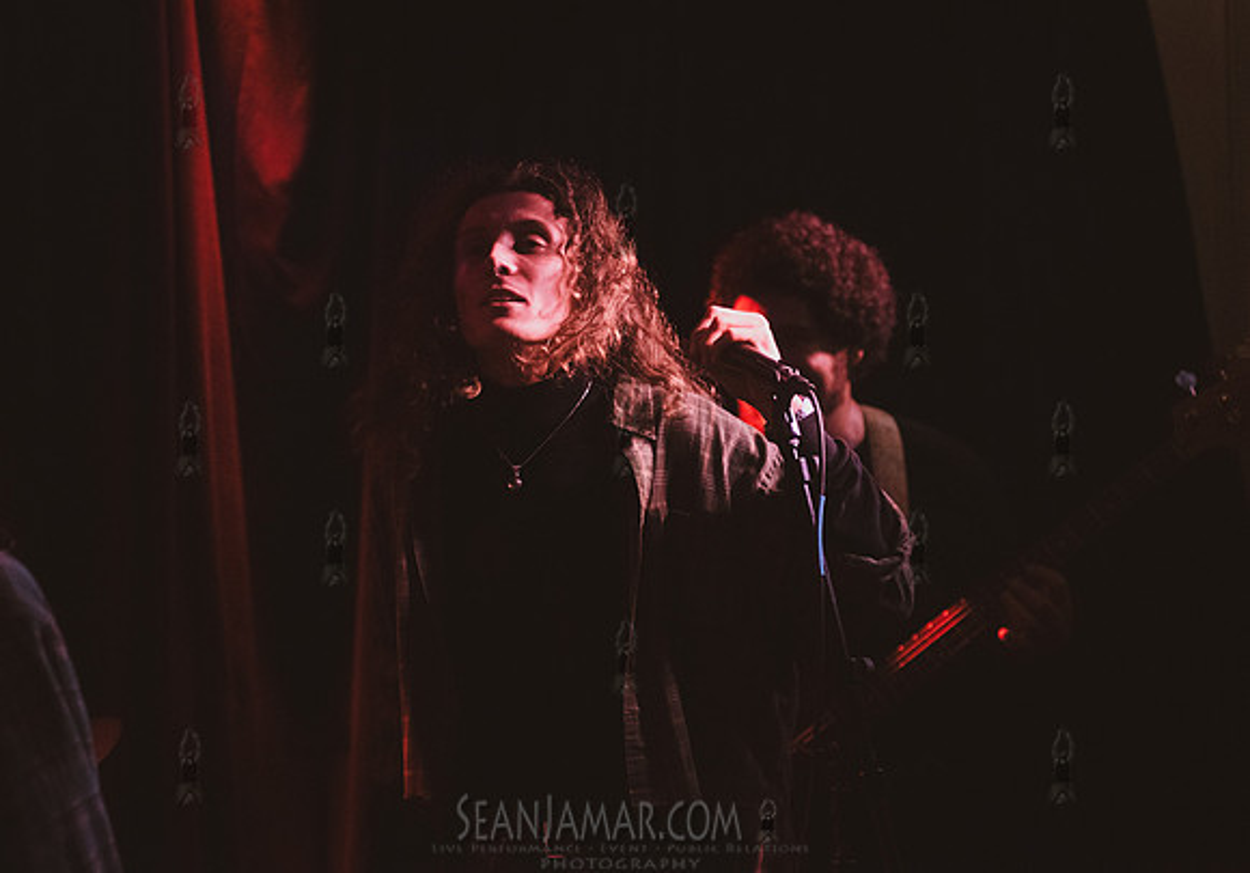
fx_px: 3116
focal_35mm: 88
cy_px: 428
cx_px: 566
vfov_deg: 15.9
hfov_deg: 22.7
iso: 8000
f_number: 2.8
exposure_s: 1/320
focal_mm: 80
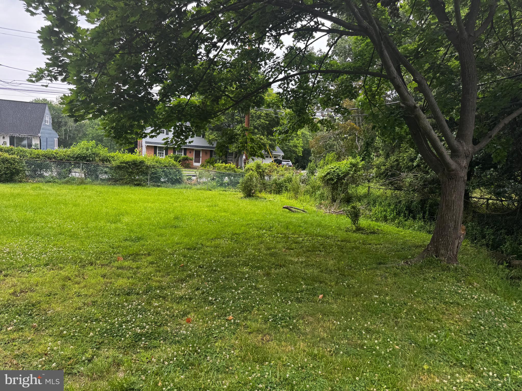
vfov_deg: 56.8
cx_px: 261
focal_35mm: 24
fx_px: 362
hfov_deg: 71.6
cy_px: 196
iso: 80
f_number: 1.78
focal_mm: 6.76
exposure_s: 1/376
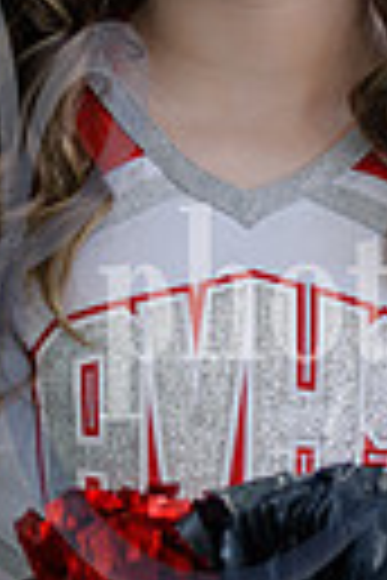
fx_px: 6885
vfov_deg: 4.8
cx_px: 356
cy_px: 229
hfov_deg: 3.2
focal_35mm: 427
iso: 250
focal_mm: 122
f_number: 2.8
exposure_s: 1/125
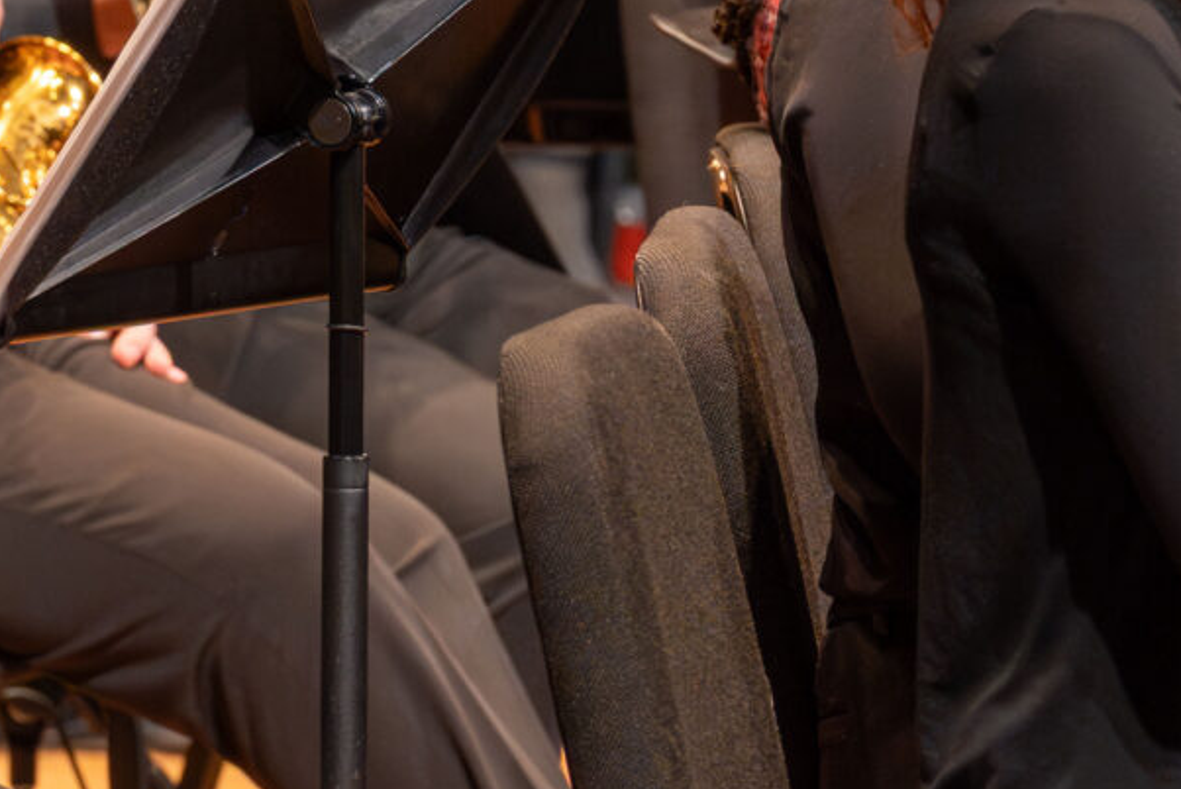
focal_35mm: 850
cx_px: 339
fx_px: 27897
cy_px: 1292
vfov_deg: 1.6
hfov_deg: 2.4
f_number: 6.3
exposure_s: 1/160
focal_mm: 200
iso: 3200
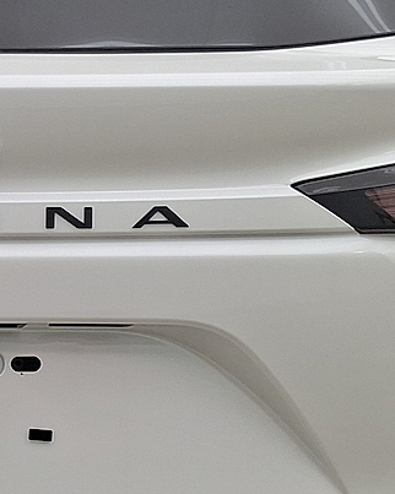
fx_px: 1419
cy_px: 304
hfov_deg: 15.4
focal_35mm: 97
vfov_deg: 19.7
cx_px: -59
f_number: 1.8
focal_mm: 4.69
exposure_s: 1/120
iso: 25
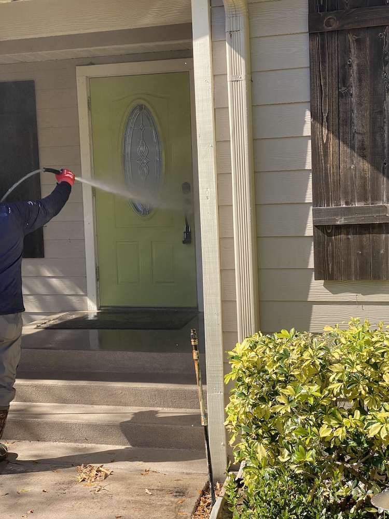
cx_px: 194
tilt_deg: -4.3
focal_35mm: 52
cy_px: 260
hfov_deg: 28.0
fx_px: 779
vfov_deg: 36.8
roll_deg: +1.3
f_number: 2
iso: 20
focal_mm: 6
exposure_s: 1/539
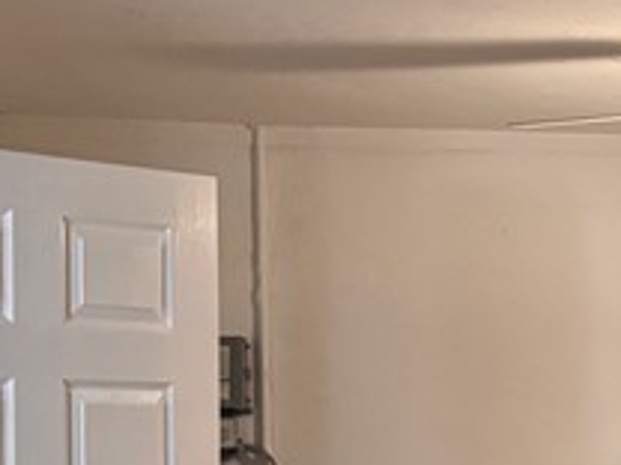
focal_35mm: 128
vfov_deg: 11.5
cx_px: 1066
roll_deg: +0.3
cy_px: 447
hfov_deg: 13.9
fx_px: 2296
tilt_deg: +1.2
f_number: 1.6
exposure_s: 1/60
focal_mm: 5.96
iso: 500
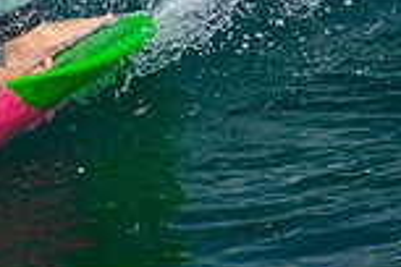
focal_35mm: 3733
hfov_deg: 0.6
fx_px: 41578
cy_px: -226
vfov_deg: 0.4
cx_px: -337
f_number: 6.3
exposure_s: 1/2000
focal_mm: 800
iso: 400
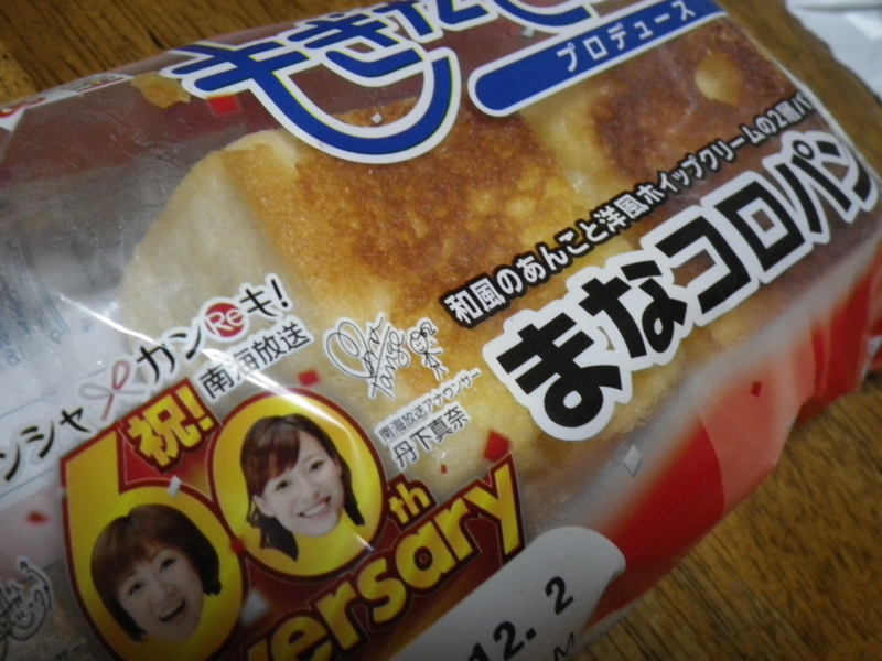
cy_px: 330
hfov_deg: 54.0
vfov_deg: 41.8
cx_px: 441
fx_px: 866
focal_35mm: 34
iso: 500
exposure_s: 1/50
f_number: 3.8
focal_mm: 6.1
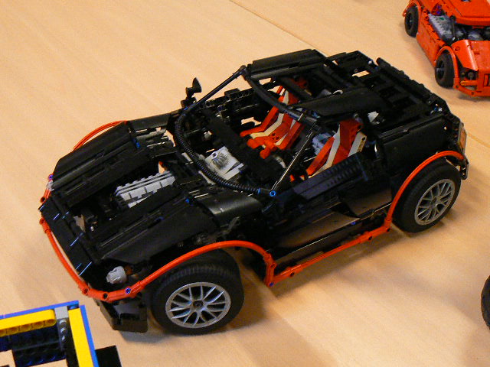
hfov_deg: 38.9
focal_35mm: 49
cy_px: 184
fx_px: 694
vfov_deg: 29.7
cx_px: 245
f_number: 2.8
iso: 200
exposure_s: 1/13
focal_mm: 6
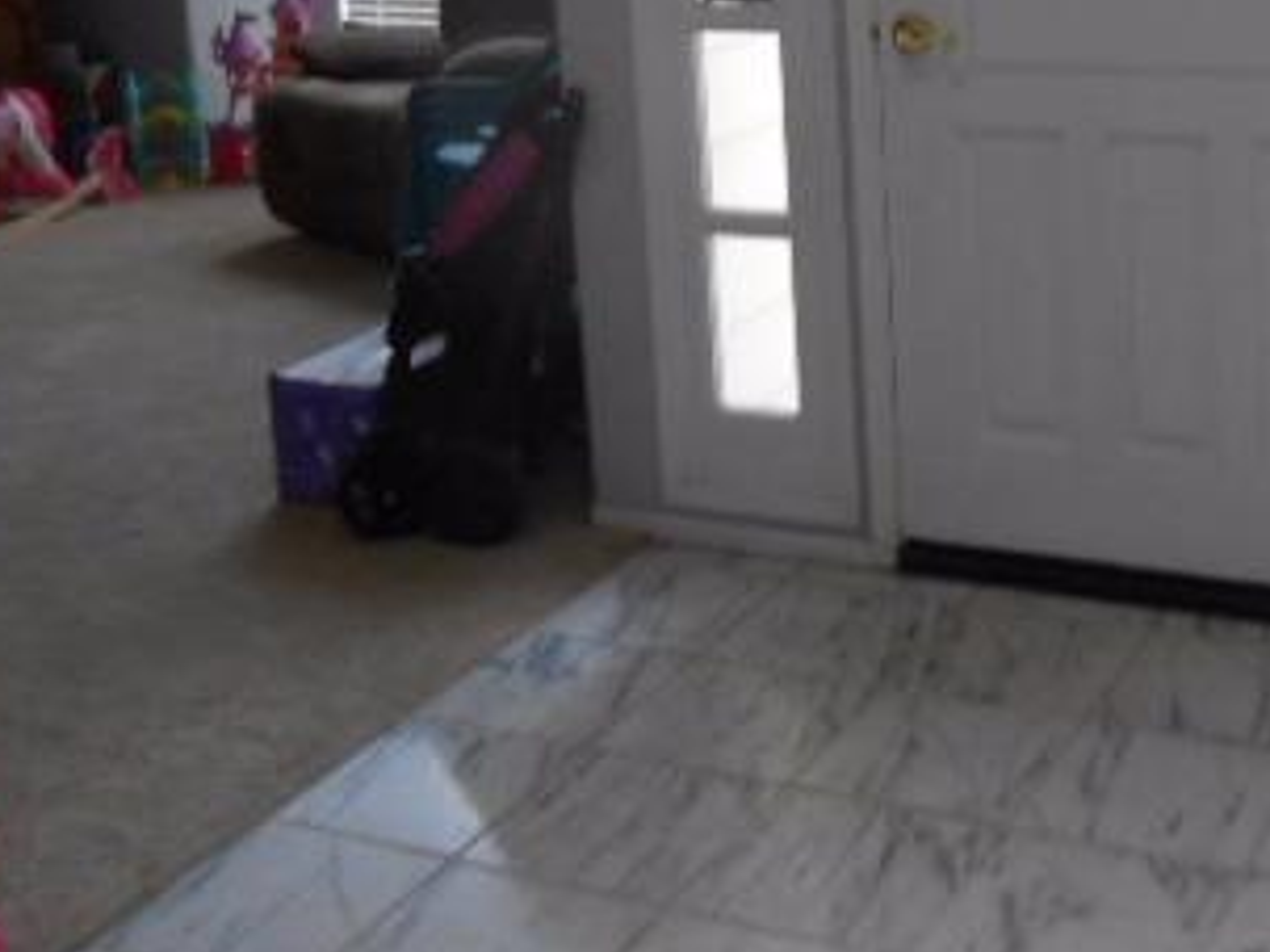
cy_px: 55
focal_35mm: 55
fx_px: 2017
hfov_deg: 34.5
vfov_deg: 25.5
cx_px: 880
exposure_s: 1/30
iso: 320
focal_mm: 4.6
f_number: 3.5
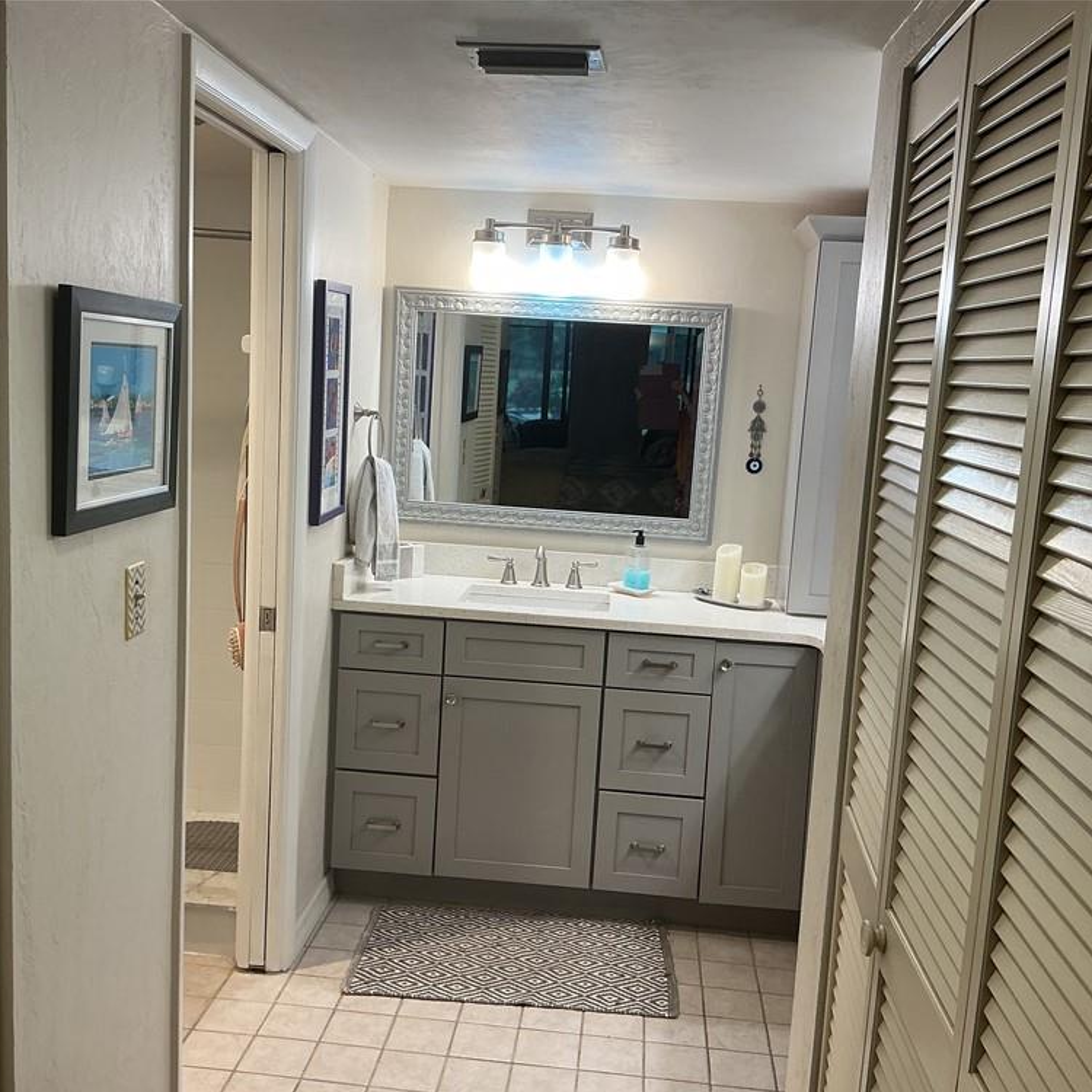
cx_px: 536
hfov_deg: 47.2
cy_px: 558
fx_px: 1249
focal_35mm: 35
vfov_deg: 47.2
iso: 32
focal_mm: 3
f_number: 1.8
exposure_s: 1/60
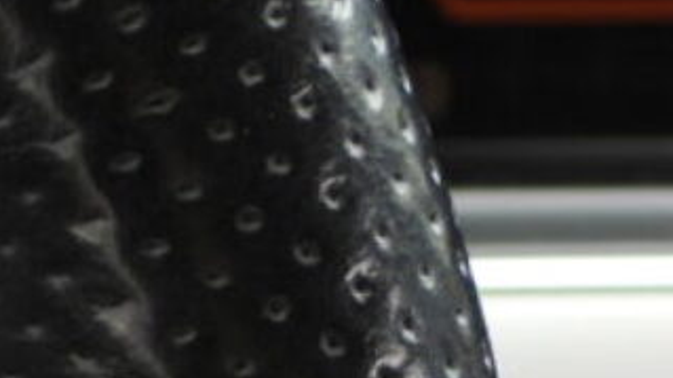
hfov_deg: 6.9
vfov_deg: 4.0
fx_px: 5368
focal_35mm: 301
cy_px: 891
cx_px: -810
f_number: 3.5
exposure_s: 1/80
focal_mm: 9.8
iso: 100
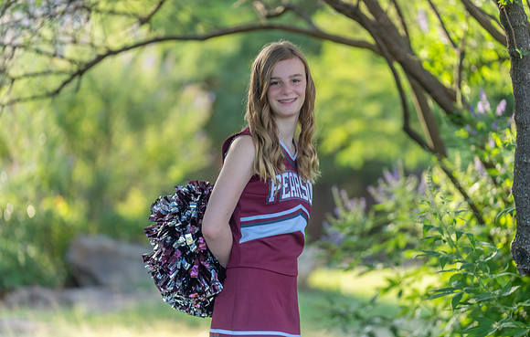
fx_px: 2333
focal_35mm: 161
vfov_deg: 8.3
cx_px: 263
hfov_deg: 13.0
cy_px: 189
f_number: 2.8
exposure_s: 1/320
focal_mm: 148
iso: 250
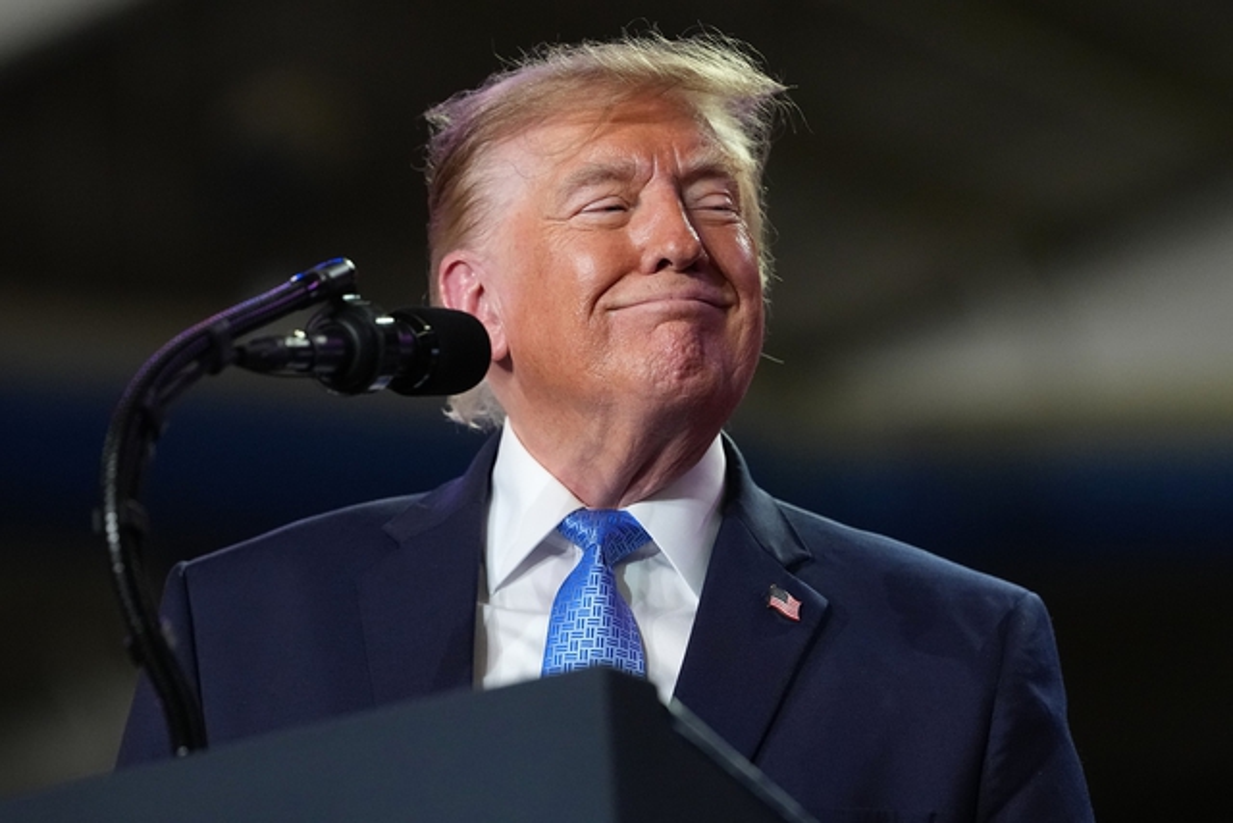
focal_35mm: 225
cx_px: 616
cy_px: 412
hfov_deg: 9.1
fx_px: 7708
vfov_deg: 6.1
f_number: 2.5
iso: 3200
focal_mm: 150
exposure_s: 1/1250
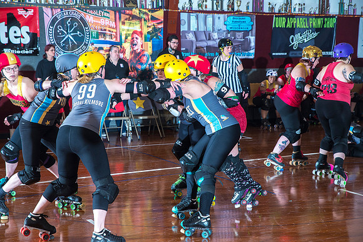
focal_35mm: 70
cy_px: 121
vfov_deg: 19.5
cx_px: 182
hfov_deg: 28.8
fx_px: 706
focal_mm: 70
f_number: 5.6
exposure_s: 1/160
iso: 800
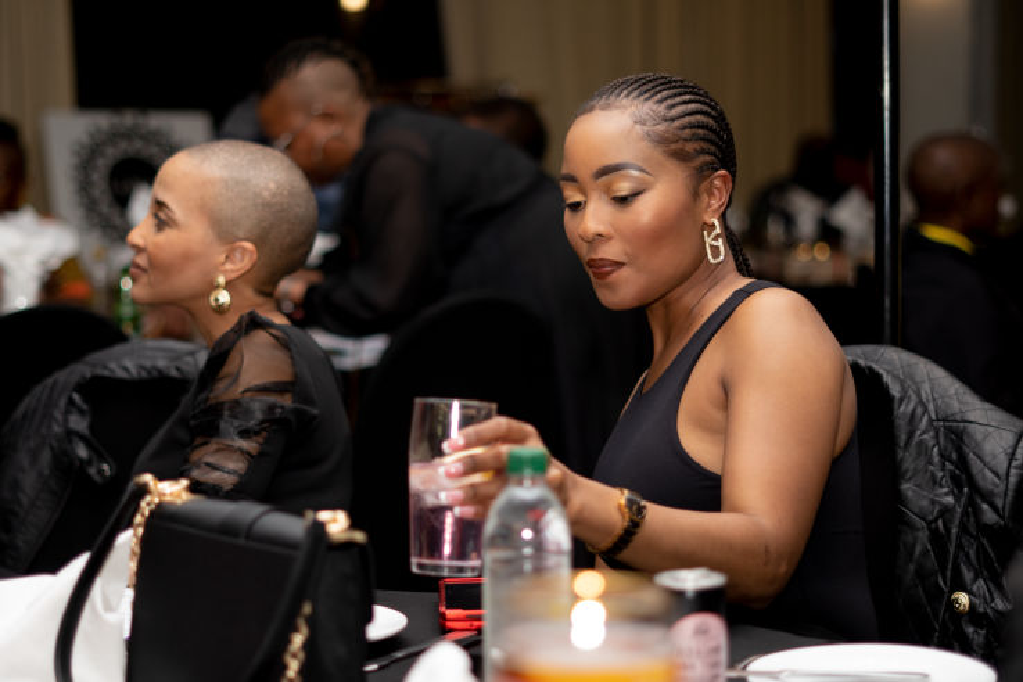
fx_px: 2131
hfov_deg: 27.0
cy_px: 341
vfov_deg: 18.2
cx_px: 512
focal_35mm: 75
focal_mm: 50
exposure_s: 1/200
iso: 400
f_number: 1.8
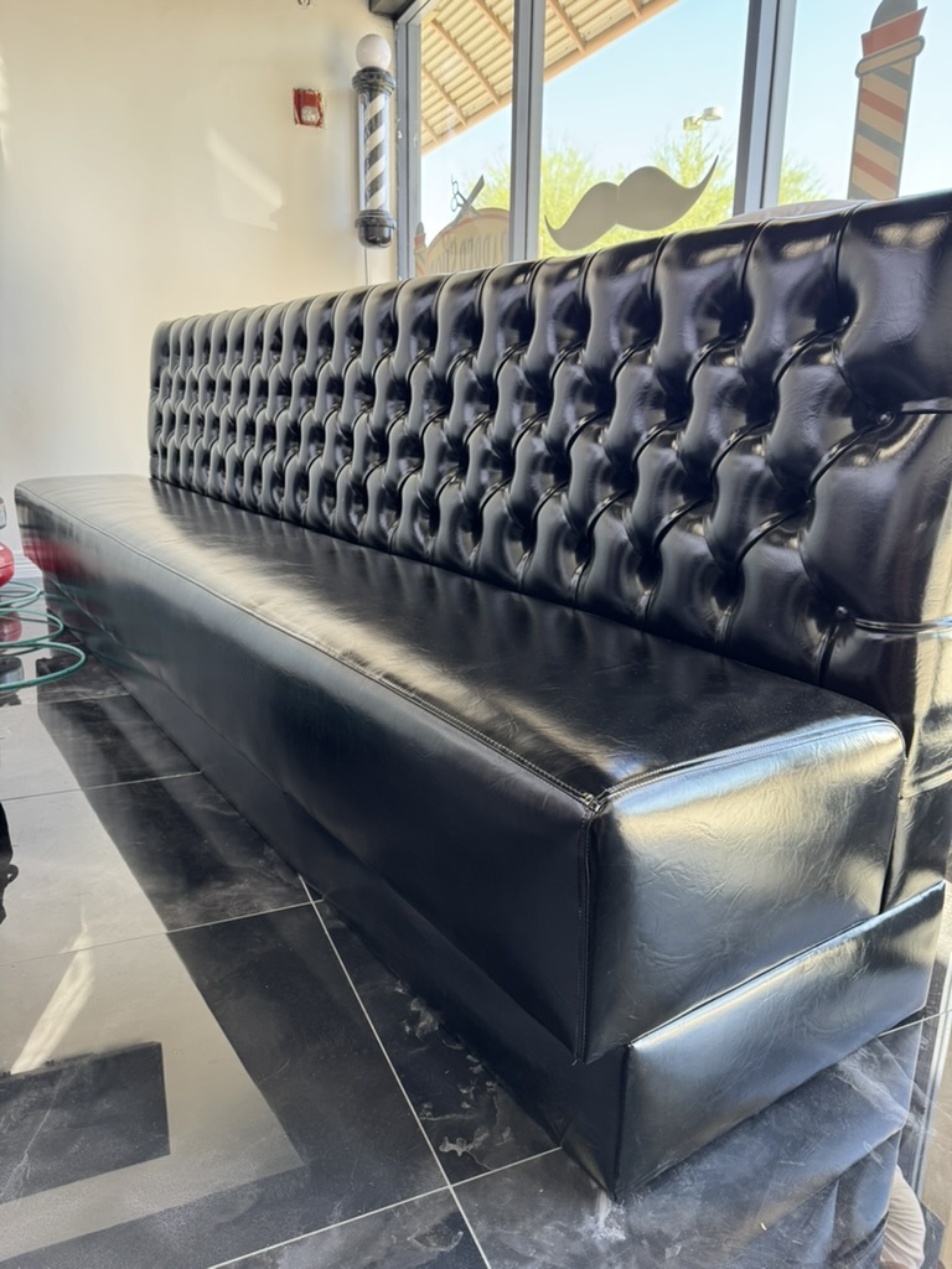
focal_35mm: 24
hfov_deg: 56.8
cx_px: 476
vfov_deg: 71.6
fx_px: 880
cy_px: 634
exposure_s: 1/120
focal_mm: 6.76
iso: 100
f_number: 1.78
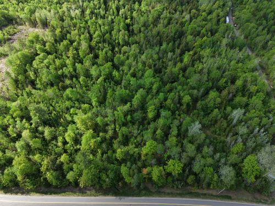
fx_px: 191
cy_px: 103
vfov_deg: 56.8
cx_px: 138
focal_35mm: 24
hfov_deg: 71.6
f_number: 1.8
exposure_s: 1/120
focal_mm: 8.67
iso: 100
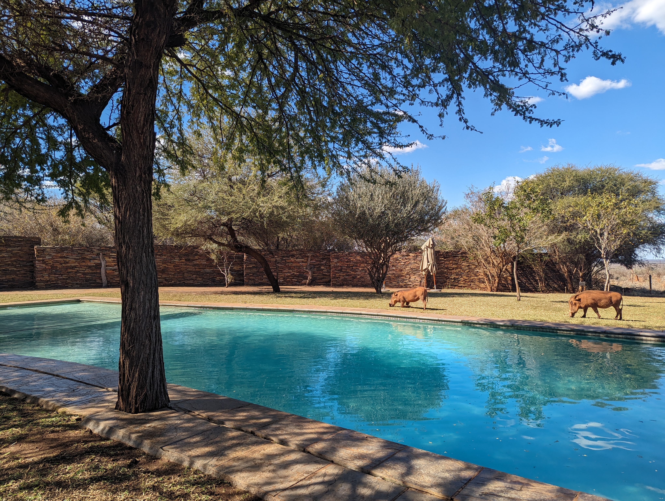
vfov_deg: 56.9
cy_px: 250
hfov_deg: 71.5
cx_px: 332
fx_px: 462
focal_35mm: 24
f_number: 1.85
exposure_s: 1/1217
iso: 46
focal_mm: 6.81
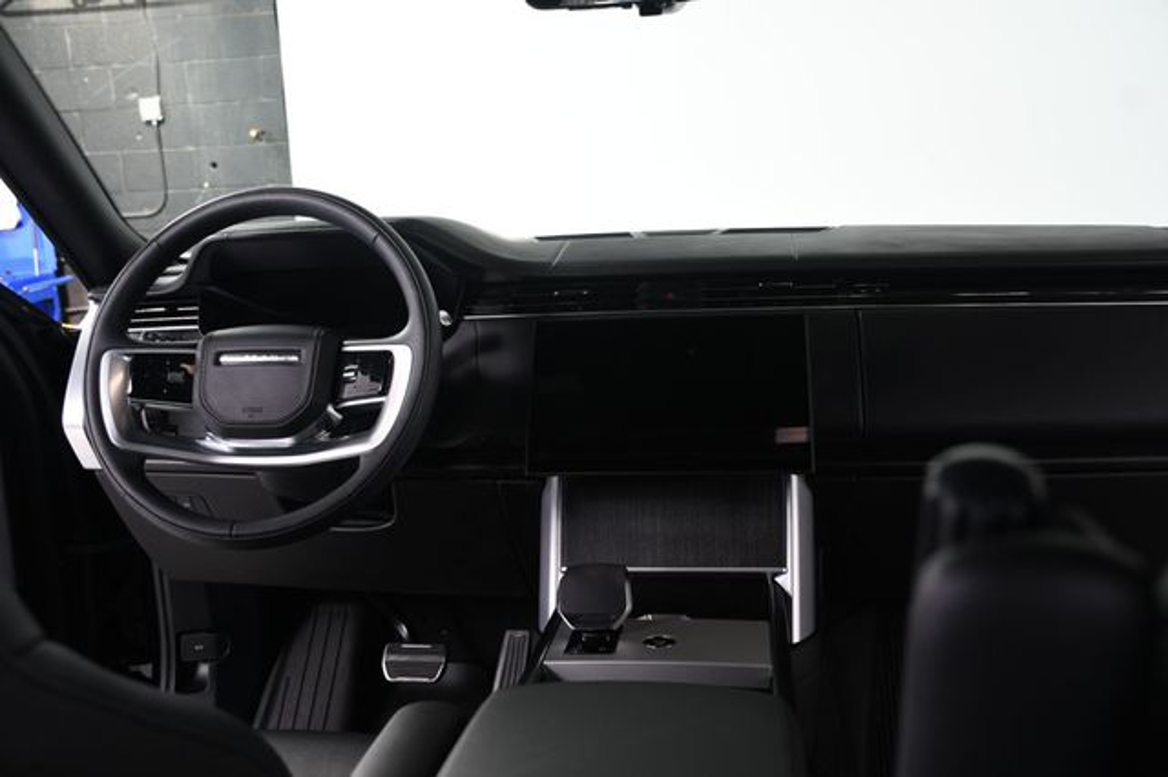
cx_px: 584
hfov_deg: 55.8
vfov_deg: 38.8
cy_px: 388
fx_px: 1102
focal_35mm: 34
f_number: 3.8
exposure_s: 1/160
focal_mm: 23
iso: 100
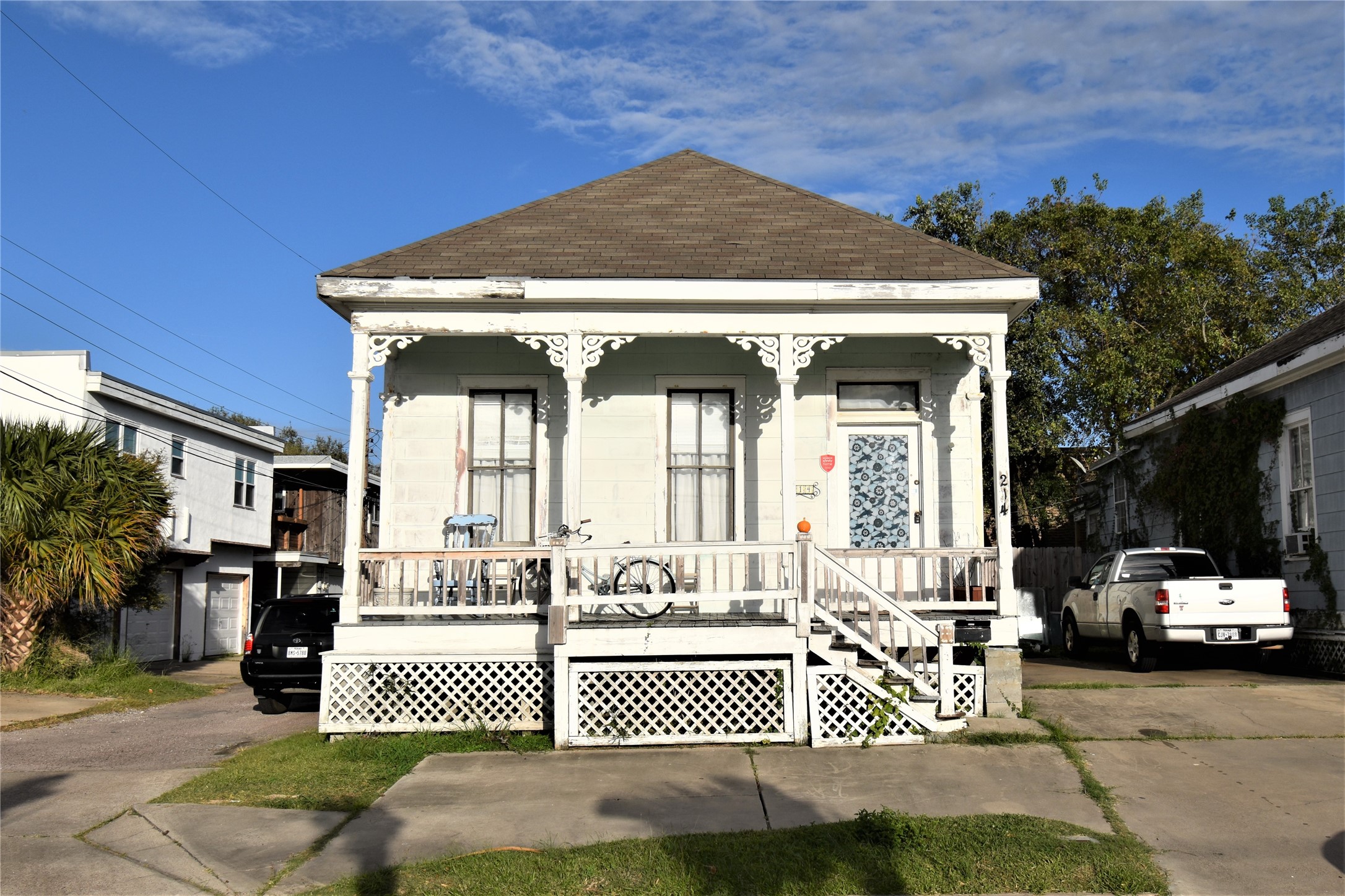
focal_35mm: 30
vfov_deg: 43.6
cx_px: 672
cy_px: 448
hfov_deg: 61.9
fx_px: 1121
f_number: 10
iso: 100
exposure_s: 1/400
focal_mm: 20
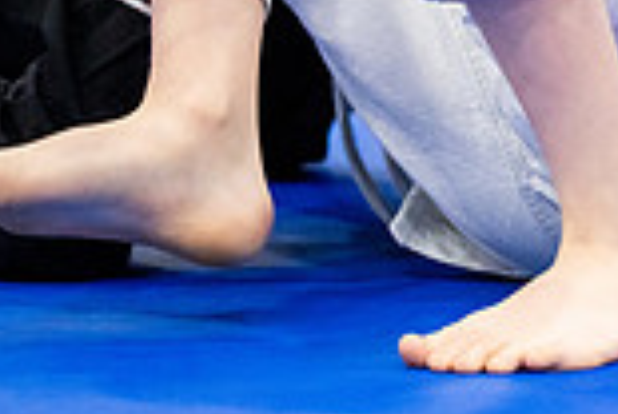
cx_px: 953
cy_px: 18
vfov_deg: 1.8
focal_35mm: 747
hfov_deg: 2.7
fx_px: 12848
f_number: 2.8
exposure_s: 1/500
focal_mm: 200
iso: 4000
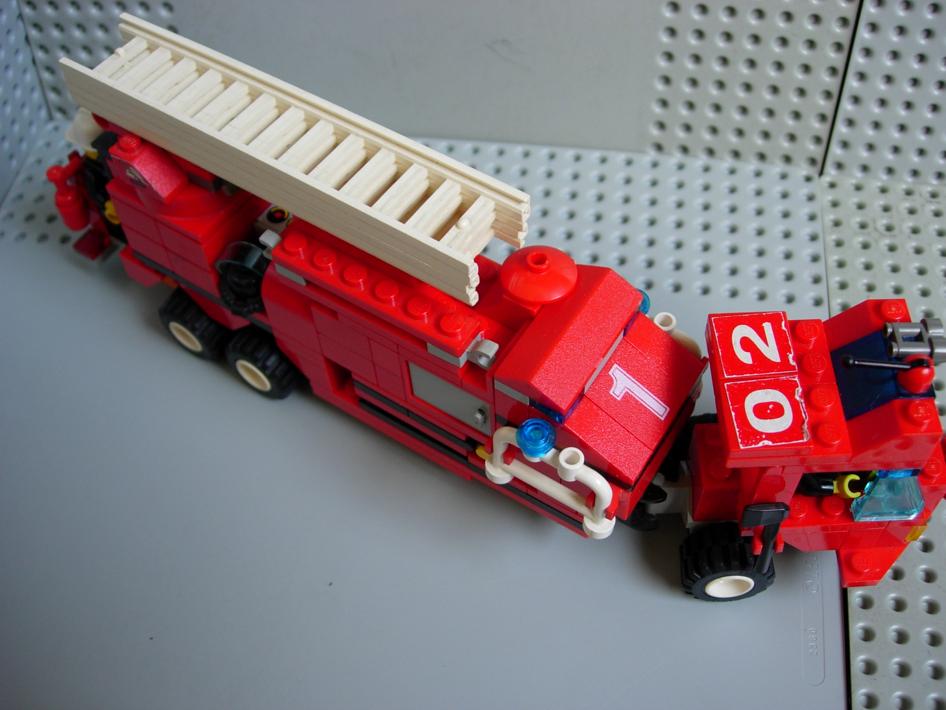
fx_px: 1038
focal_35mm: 38
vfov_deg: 37.7
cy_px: 355
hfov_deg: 49.0
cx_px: 473
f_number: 2.8
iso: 64
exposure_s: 1/32.9
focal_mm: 7.8
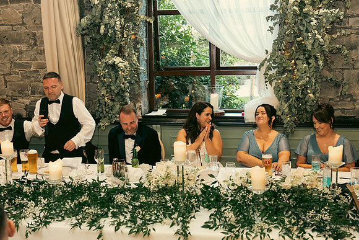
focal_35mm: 43
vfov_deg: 31.2
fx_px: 429
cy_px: 120
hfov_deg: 45.4
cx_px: 180
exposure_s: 1/160
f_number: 3.5
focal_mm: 29
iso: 2500
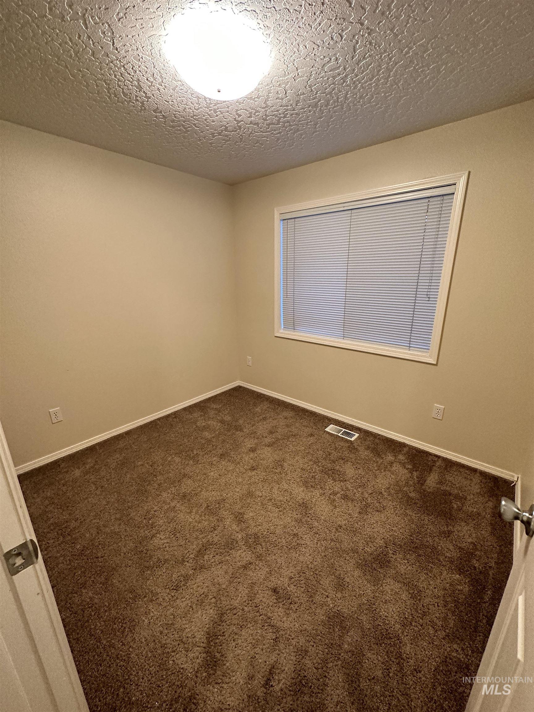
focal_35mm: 14
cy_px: 356
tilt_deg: -16.9
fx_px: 288
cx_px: 267
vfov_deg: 102.1
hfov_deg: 85.7
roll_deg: +0.8
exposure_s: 1/60
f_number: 2.2
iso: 320
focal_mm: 2.22
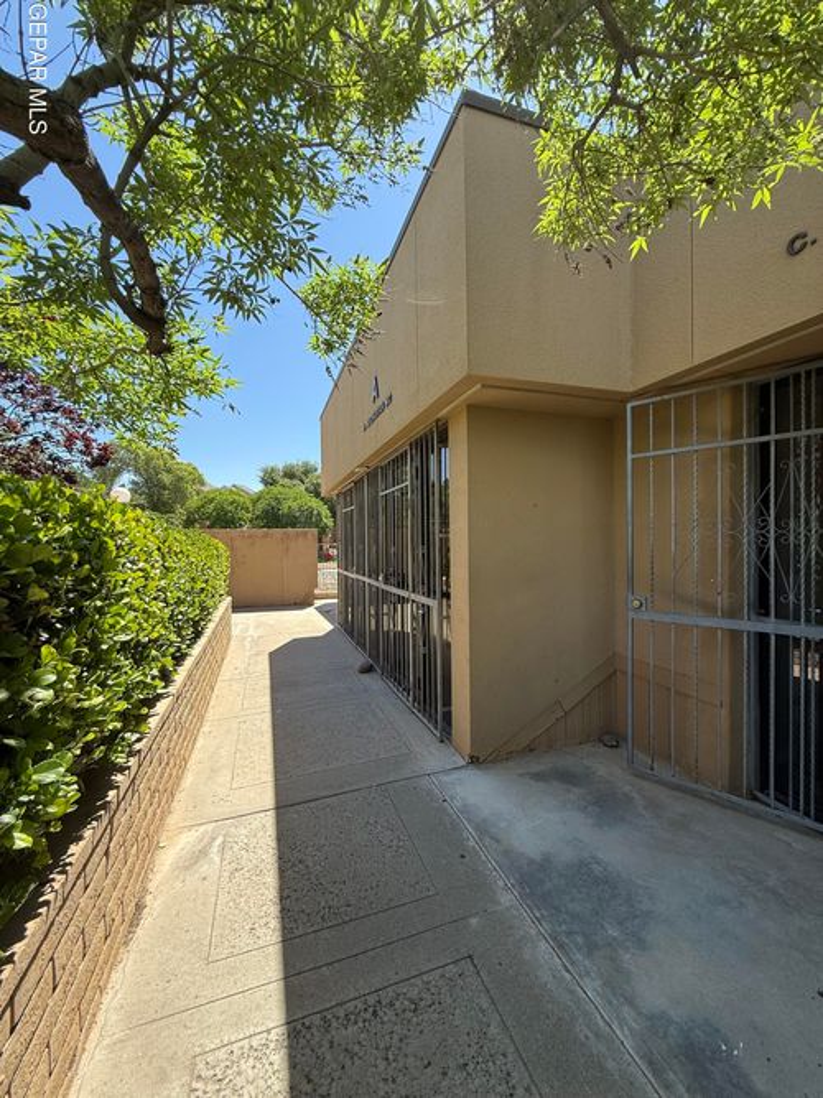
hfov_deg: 85.7
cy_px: 549
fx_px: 444
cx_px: 412
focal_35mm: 14
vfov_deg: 102.1
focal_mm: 2.22
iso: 64
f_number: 2.2
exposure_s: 1/540
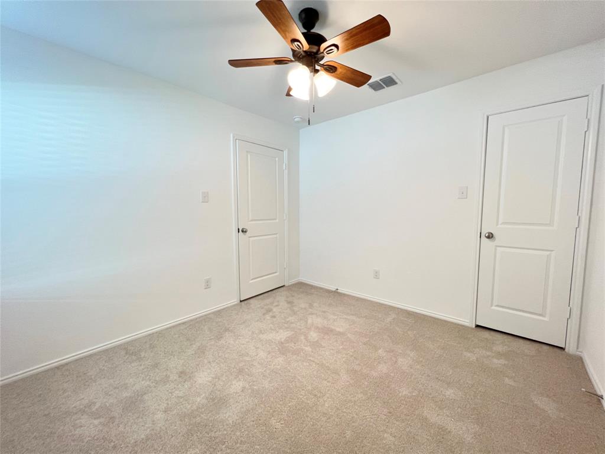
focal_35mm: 13
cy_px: 227
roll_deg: +0.5
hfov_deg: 106.2
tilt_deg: -5.6
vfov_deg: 89.9
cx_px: 302
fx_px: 227
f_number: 1.8
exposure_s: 1/120
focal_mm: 1.57
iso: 160
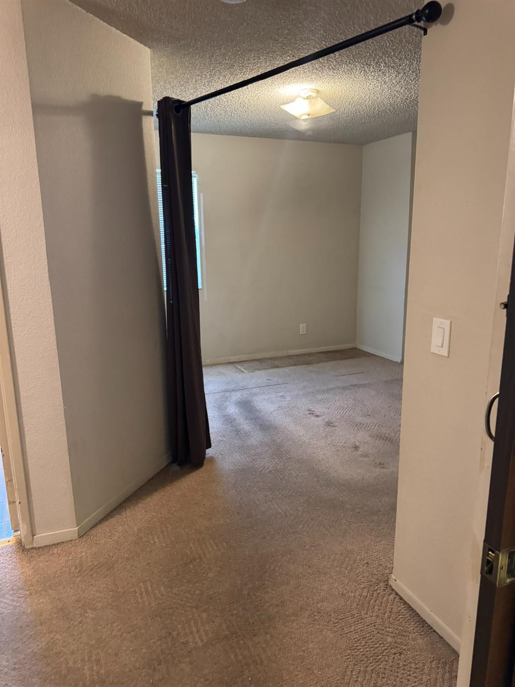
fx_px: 476
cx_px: 258
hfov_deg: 56.8
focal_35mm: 24
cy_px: 344
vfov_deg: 71.6
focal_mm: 6.76
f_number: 1.78
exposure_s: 1/60
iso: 800
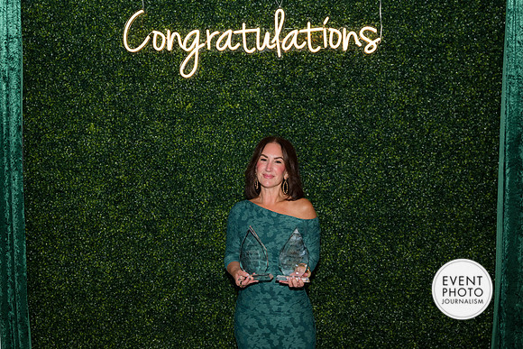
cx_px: 262
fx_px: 668
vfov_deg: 29.3
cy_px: 174
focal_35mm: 46
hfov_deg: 42.7
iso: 500
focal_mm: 46
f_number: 5
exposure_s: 1/160
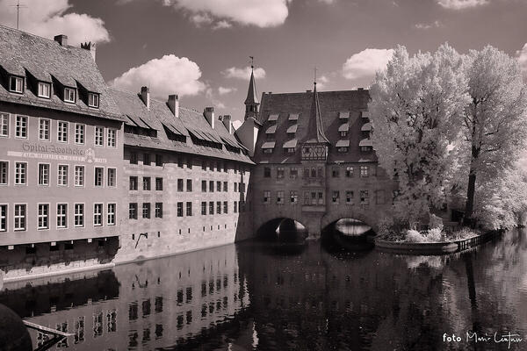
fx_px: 512
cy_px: 176
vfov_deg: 37.9
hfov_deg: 54.4
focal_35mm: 35
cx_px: 264
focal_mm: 35
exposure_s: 1/250
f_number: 8
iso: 200
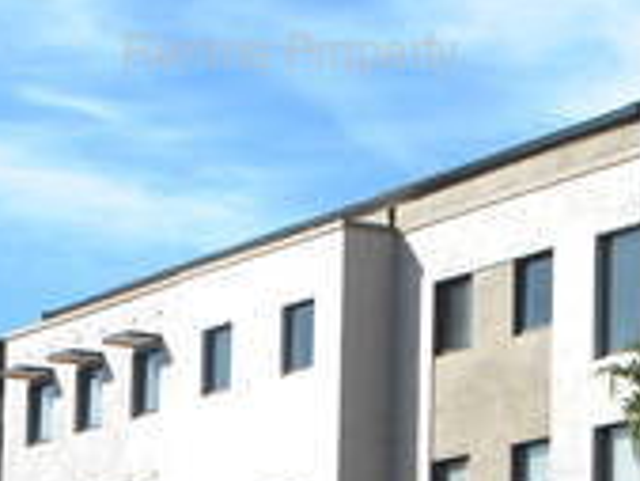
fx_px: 3071
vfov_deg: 8.9
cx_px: 898
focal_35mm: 166
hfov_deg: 11.5
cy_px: 543
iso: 80
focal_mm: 10.1
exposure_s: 1/563
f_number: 4.1
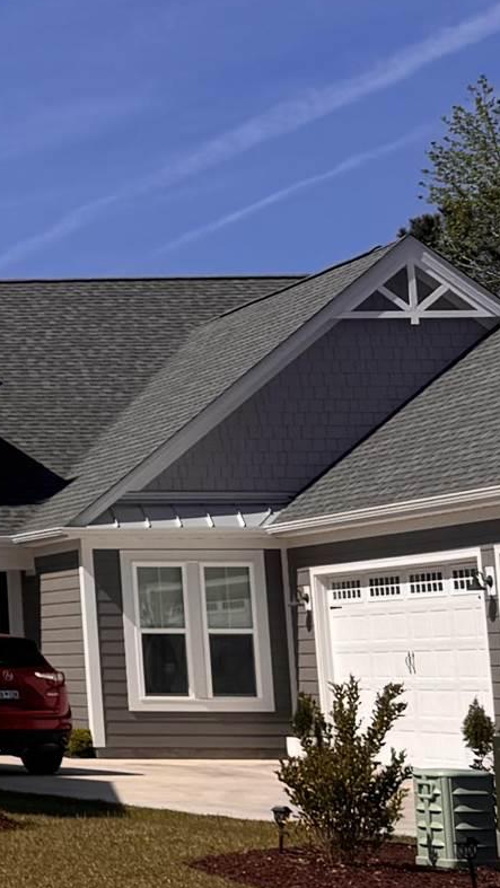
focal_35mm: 102
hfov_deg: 9.7
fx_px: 2403
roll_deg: -0.6
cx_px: -895
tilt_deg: +9.6
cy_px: 278
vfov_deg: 20.8
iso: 80
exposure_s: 1/7937
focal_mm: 6.76
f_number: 1.78
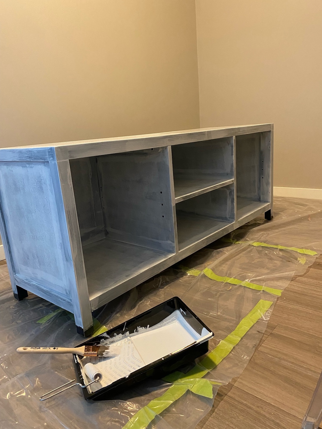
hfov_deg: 53.0
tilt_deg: -13.2
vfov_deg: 67.3
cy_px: 214
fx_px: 323
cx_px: 161
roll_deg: +4.0
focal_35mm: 26
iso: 500
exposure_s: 1/40
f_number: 1.8
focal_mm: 4.25
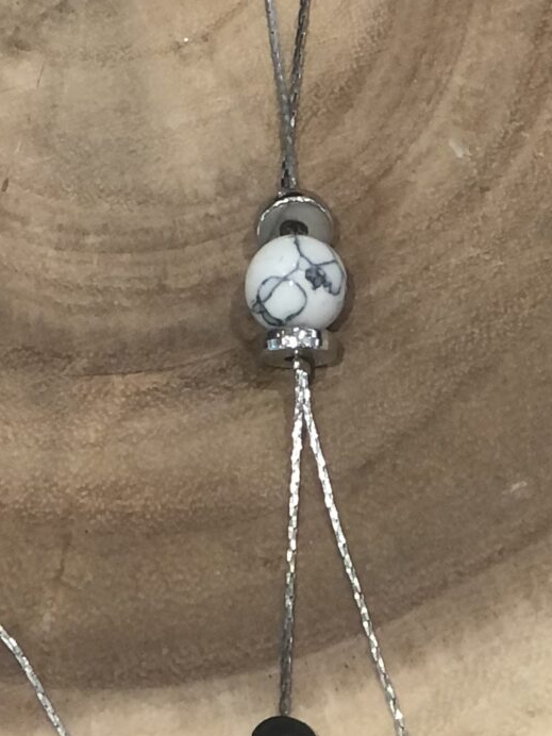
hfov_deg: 7.0
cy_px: -93
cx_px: 146
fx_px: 4486
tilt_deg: -62.6
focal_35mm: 211
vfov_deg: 9.3
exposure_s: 1/30
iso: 32
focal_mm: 6.6
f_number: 2.8
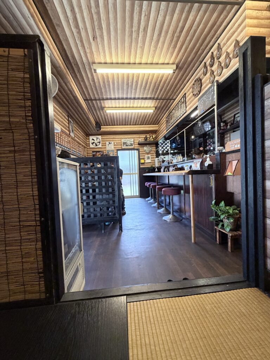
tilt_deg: -1.9
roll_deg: +2.5
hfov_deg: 85.7
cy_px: 180
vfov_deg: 102.1
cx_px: 135
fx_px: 146
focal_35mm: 14
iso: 320
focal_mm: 2.22
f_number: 2.2
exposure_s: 1/60
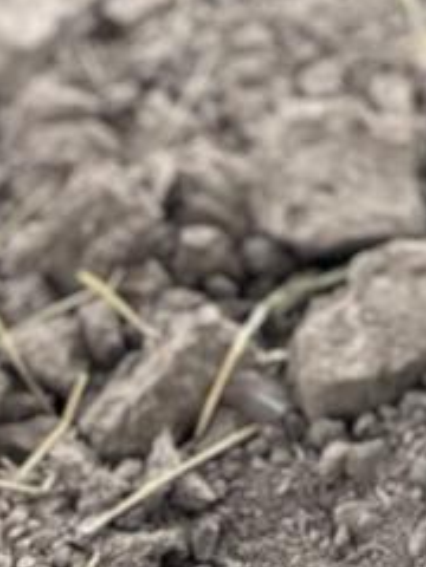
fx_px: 2839
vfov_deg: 9.2
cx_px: 1209
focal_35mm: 173
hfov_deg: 7.6
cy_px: -1127
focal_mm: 5.7
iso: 50
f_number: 1.5
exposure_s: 1/738
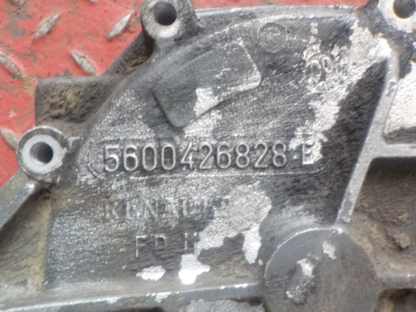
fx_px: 361
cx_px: 208
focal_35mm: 30
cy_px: 156
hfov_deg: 60.0
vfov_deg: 46.8
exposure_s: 1/10
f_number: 3.3
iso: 400
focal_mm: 4.1
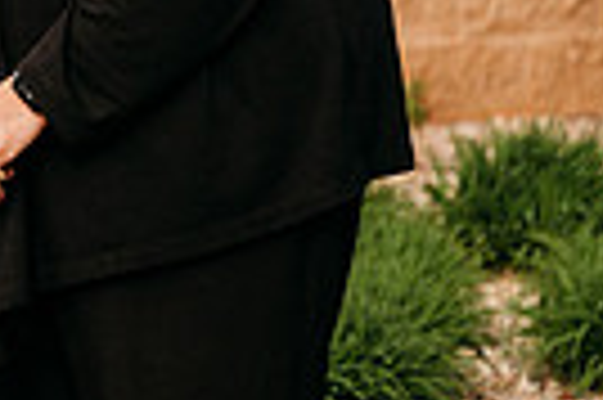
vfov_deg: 4.4
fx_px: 5169
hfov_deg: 6.5
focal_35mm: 309
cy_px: -182
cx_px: -513
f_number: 2.8
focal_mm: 70
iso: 200
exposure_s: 1/3200
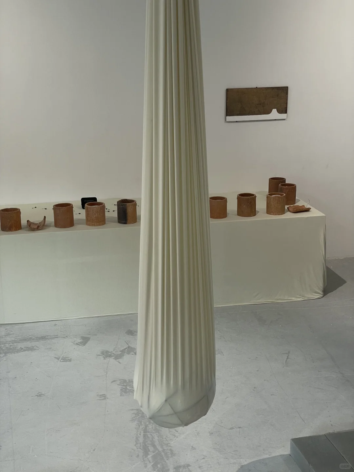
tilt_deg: -14.9
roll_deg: +0.9
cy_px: 236
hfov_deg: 28.0
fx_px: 709
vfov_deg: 36.8
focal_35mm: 52
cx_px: 177
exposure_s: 1/100
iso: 64
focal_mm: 6
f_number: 2
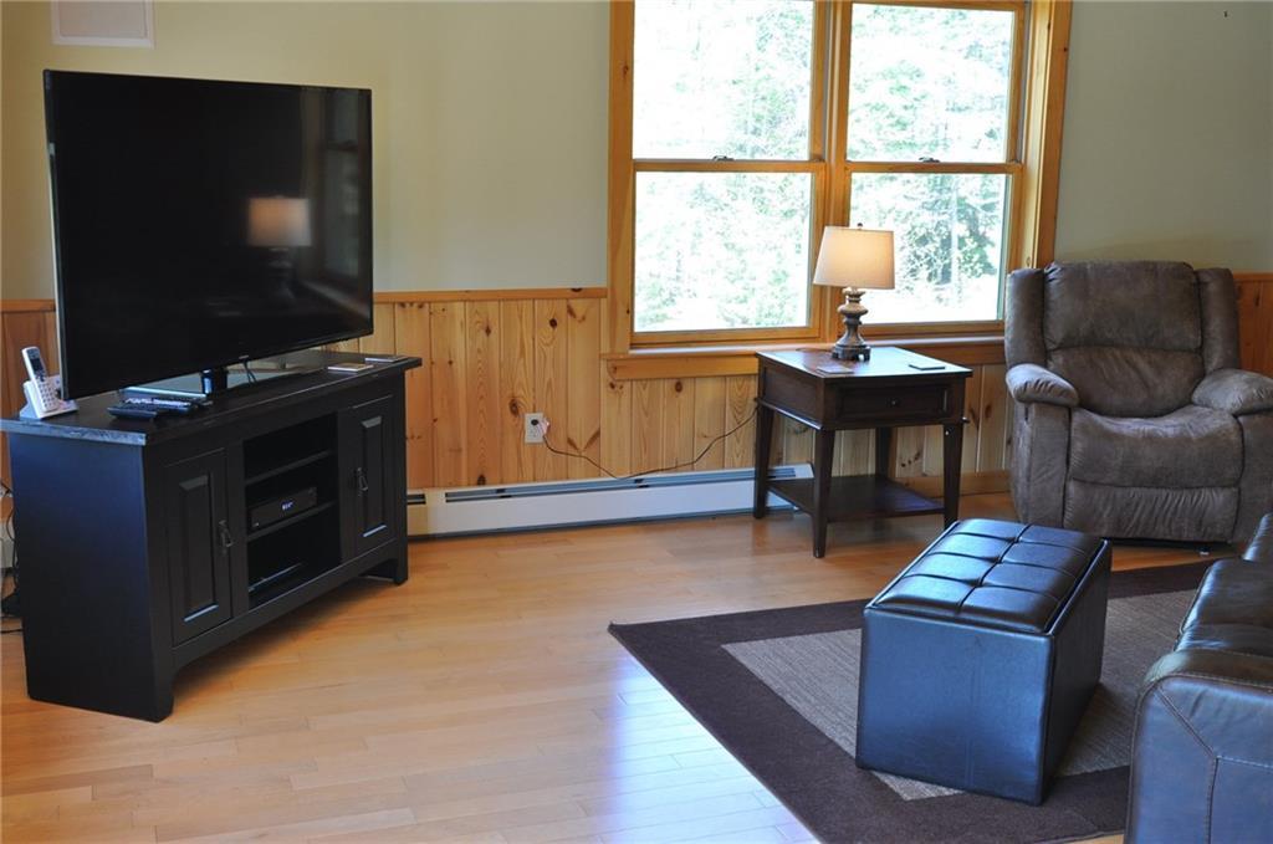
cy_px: 422
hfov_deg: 48.0
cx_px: 636
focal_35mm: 40
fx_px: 1430
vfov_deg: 32.9
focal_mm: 27
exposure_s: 1/60
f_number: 4
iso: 500
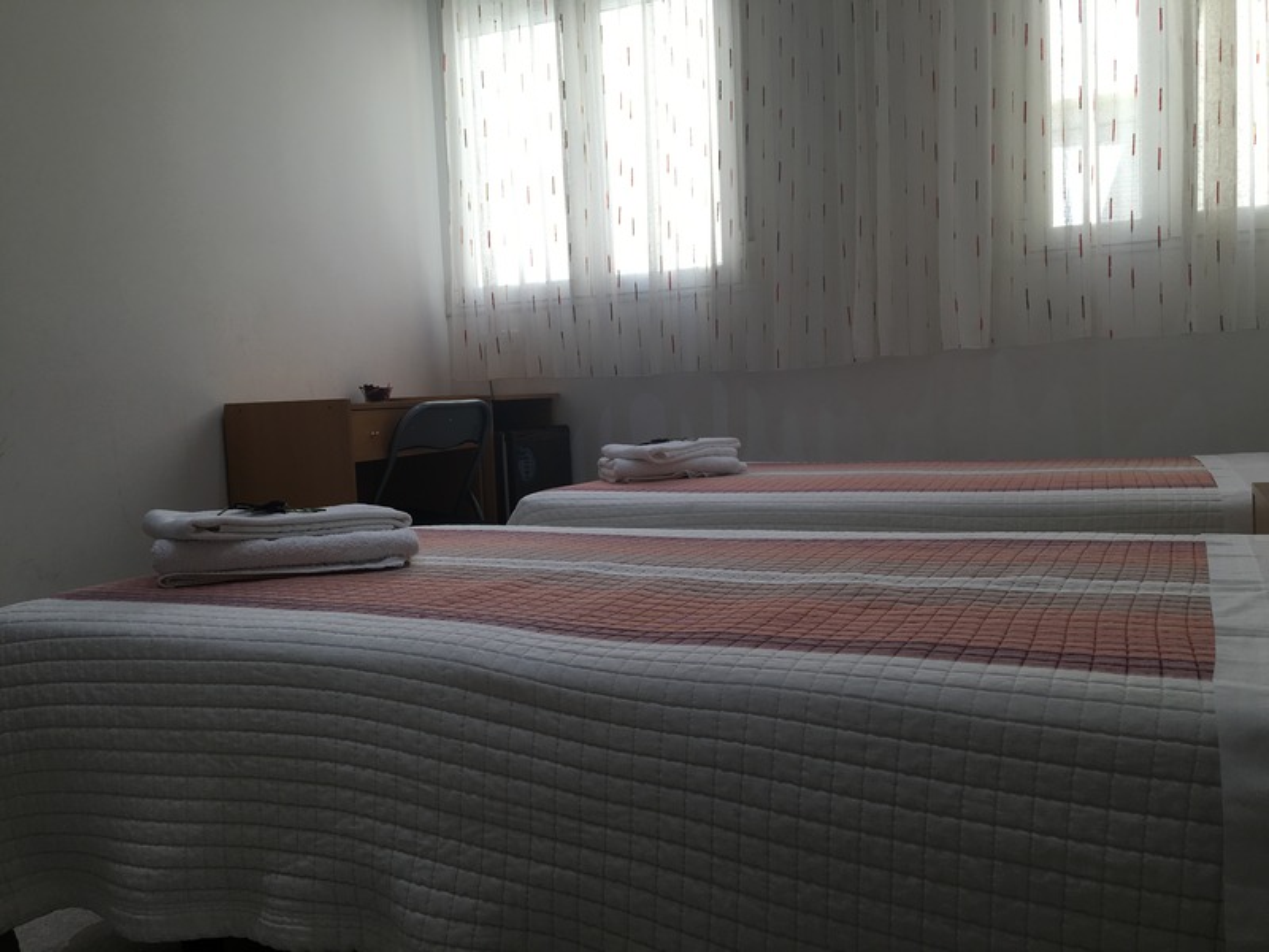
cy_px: 476
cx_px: 634
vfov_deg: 48.2
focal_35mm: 29
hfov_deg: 61.7
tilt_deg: -4.5
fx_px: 1063
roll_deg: +3.5
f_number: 2.2
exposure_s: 1/100
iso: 25
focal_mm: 4.15
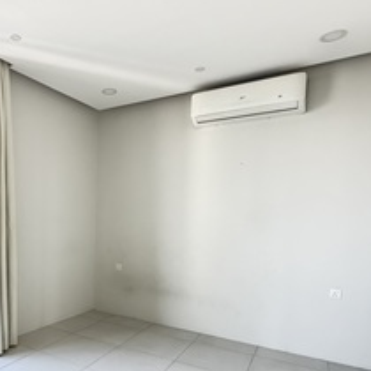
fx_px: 327
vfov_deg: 58.2
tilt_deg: -3.2
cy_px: 236
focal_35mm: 27
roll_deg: -1.2
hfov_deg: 56.2
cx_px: 93
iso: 800
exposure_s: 1/60
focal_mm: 2.22
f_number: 2.2
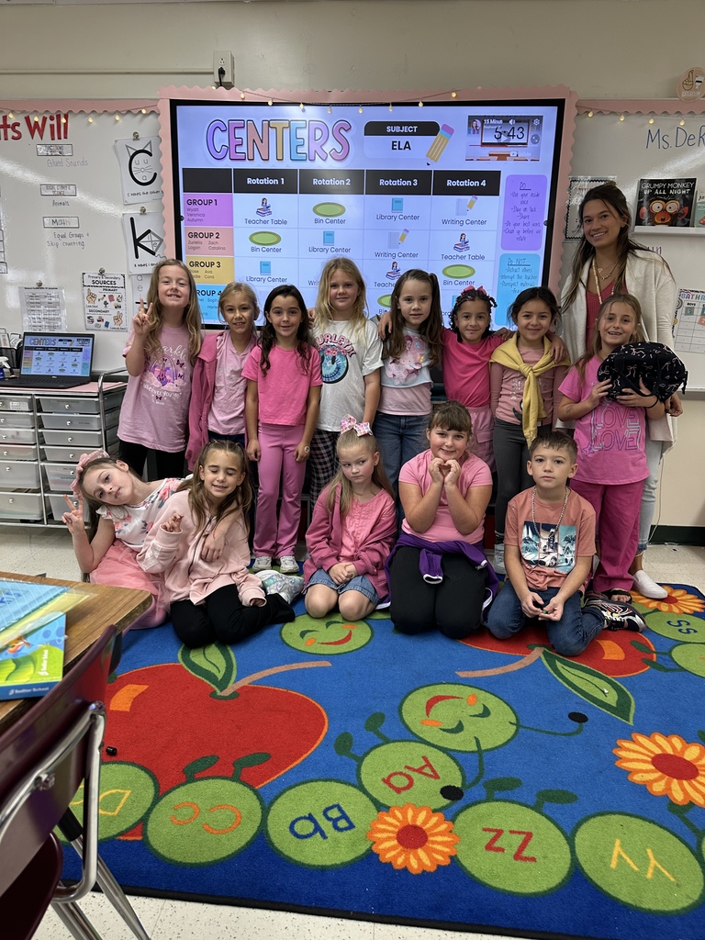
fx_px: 652
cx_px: 352
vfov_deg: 71.6
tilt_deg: -13.6
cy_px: 470
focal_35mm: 24
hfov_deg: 56.8
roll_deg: -0.8
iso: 160
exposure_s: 1/120
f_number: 1.78
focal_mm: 6.86
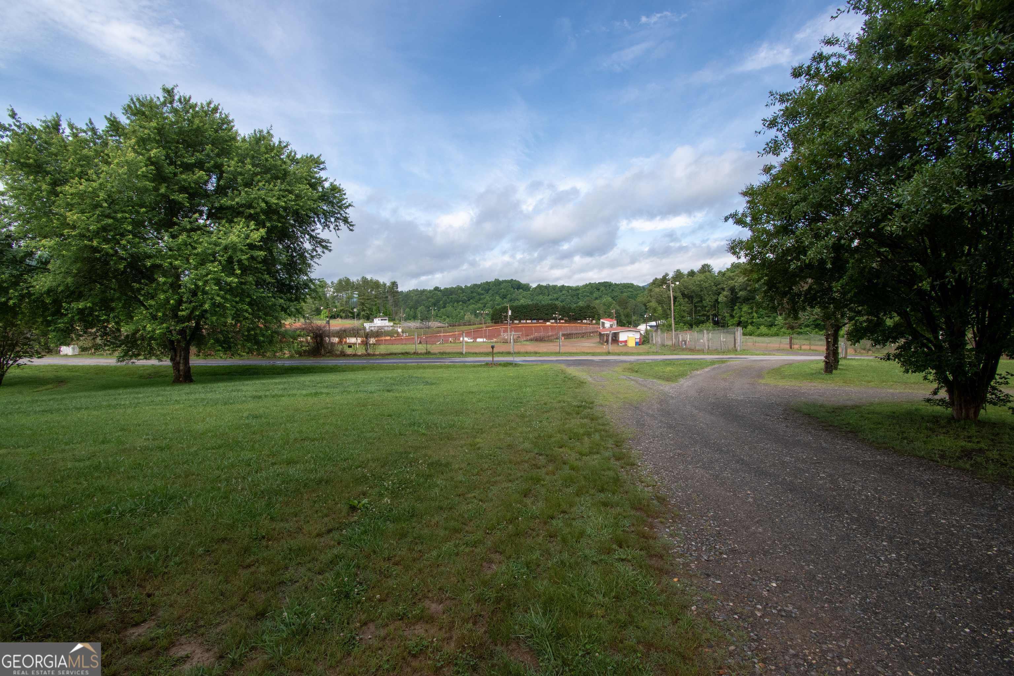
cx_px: 507
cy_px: 338
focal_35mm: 15
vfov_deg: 77.3
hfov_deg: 100.4
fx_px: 422
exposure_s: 1/400
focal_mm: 10
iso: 200
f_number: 10
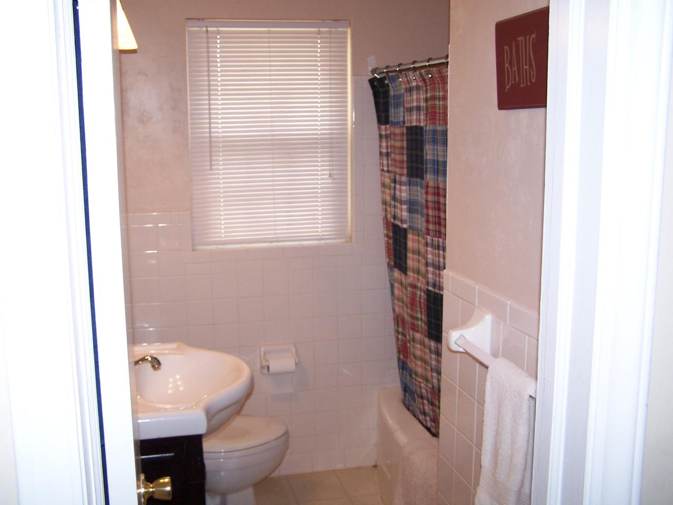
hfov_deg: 46.8
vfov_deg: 36.0
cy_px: 252
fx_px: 778
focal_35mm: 40
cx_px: 336
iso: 140
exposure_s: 1/60
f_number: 2.8
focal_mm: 6.7
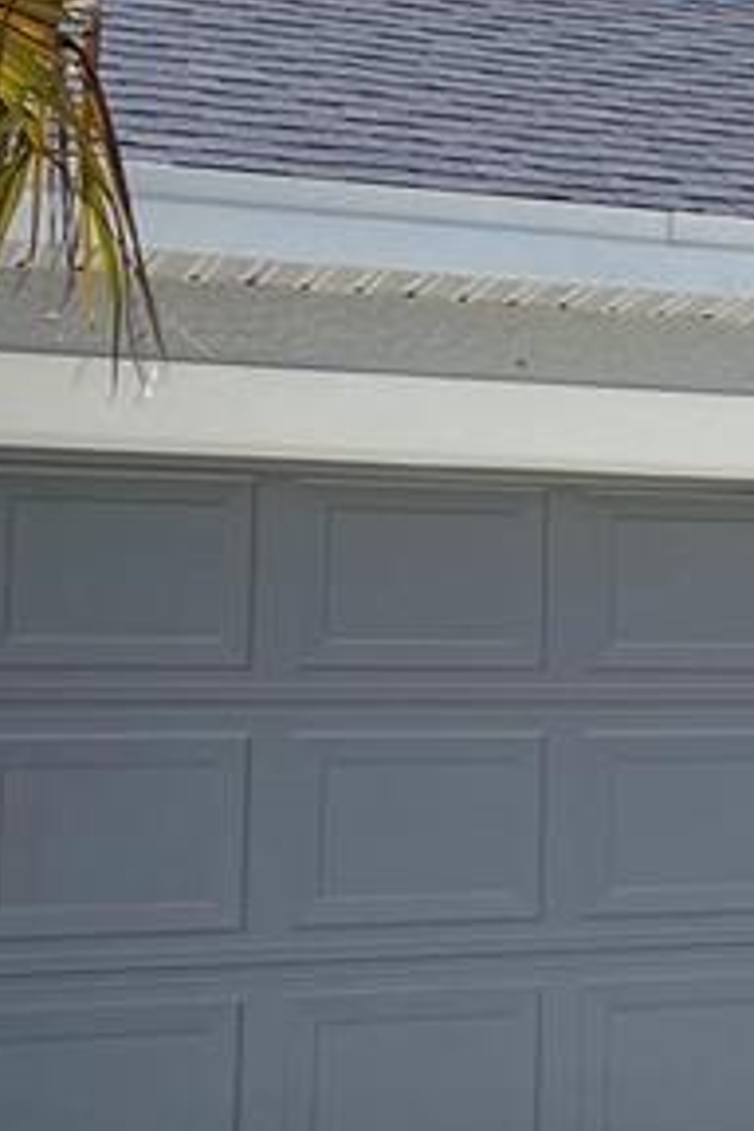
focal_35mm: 96
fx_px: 3016
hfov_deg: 12.4
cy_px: 397
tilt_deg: +9.3
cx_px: 1539
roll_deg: +2.5
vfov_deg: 21.2
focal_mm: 5.1
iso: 50
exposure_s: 1/4049
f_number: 1.6
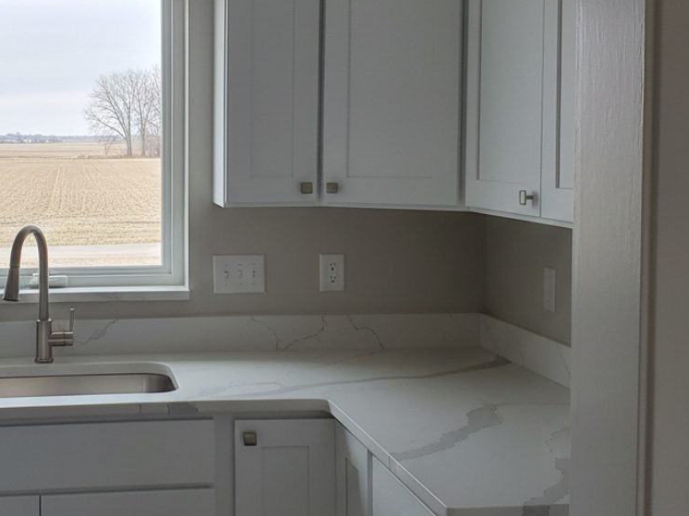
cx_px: 202
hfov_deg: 48.8
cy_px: 210
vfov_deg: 38.5
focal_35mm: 37
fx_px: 736
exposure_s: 1/741
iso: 1420
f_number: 1.8
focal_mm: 6.4
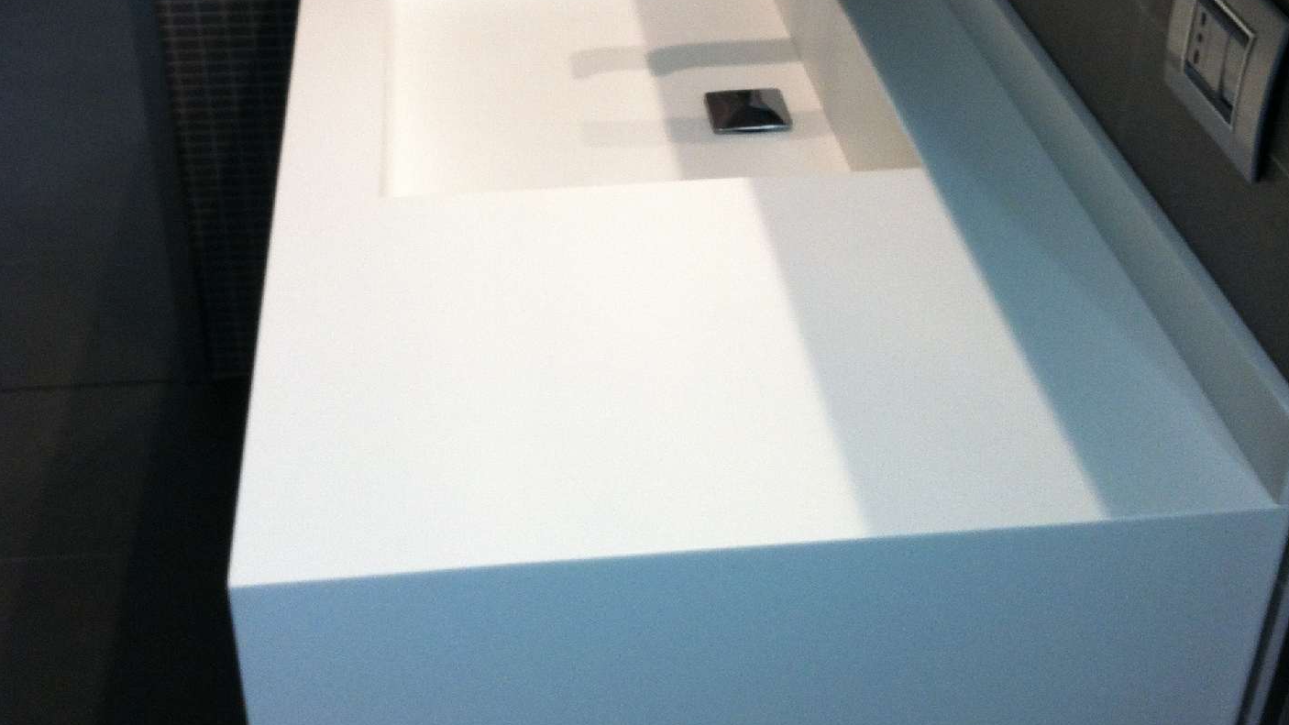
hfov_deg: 39.9
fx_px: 1777
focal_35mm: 52
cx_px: 640
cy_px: 178
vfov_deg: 22.8
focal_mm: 3.85
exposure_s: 1/17
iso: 100
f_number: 2.8
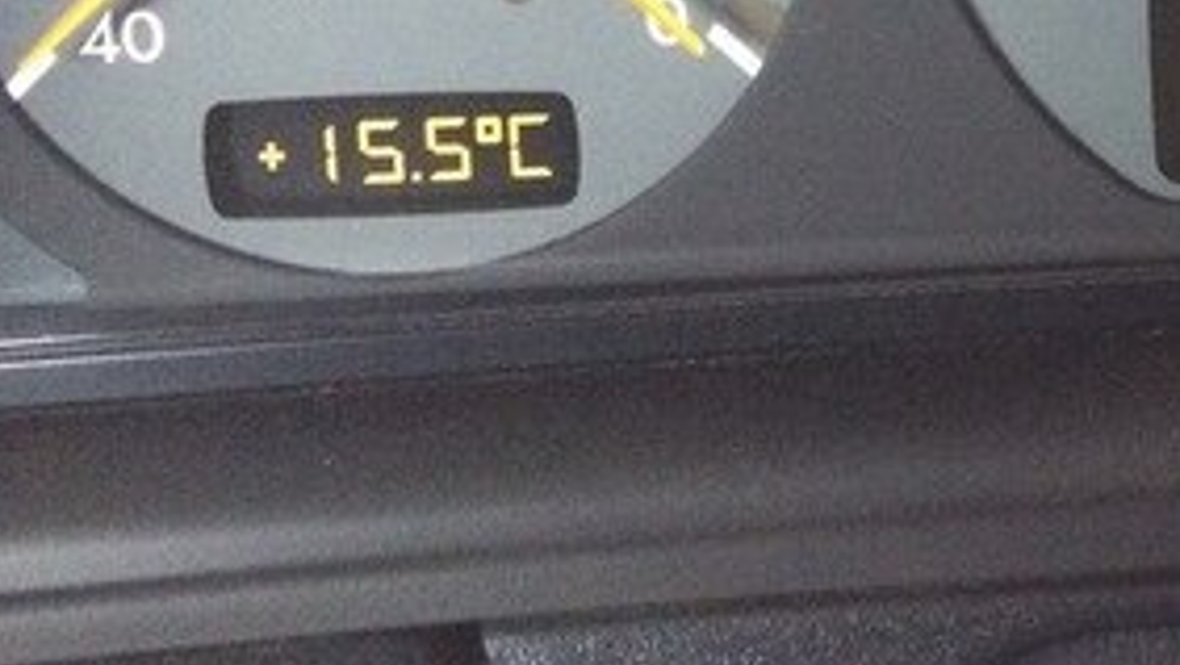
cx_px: 1343
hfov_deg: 26.1
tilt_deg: -24.3
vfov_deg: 15.4
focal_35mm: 74
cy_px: -240
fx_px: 2317
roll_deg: -1.5
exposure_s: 1/17
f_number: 2.2
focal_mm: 4.15
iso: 250
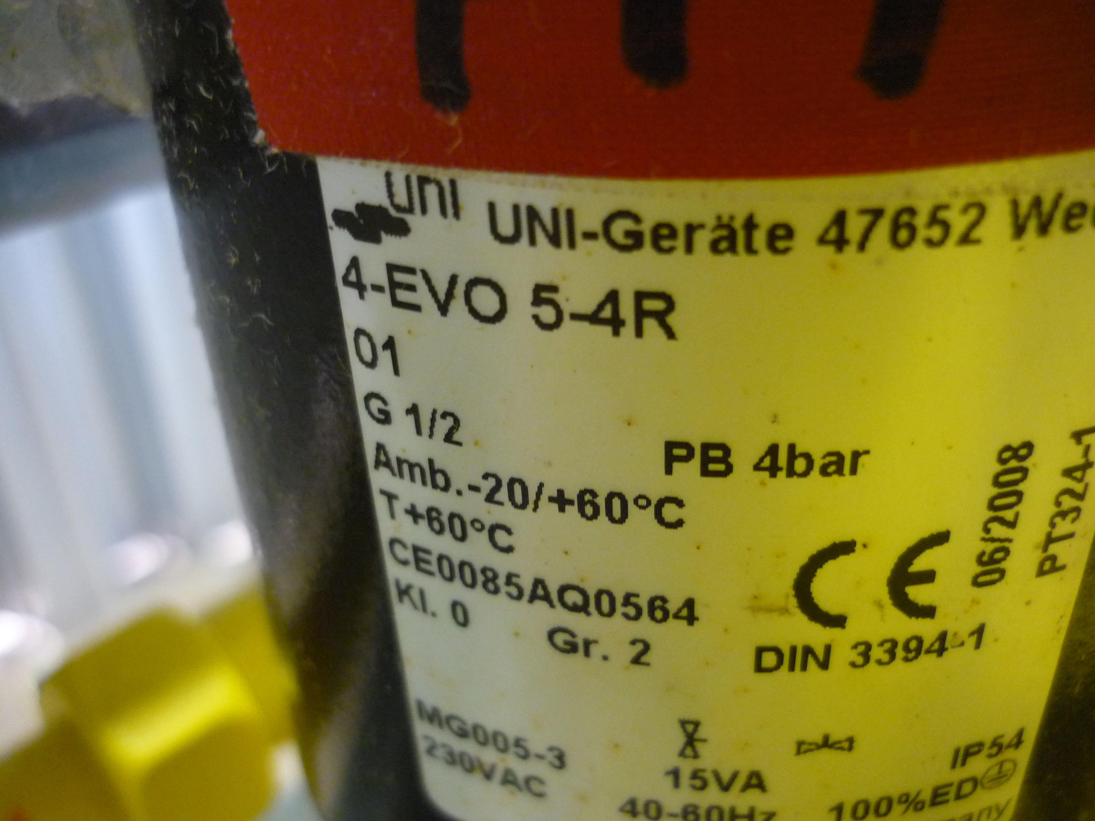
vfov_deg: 42.9
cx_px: 548
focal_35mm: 33
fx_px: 1044
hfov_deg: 55.4
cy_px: 410
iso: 400
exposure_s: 1/13
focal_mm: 5.5
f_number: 2.8
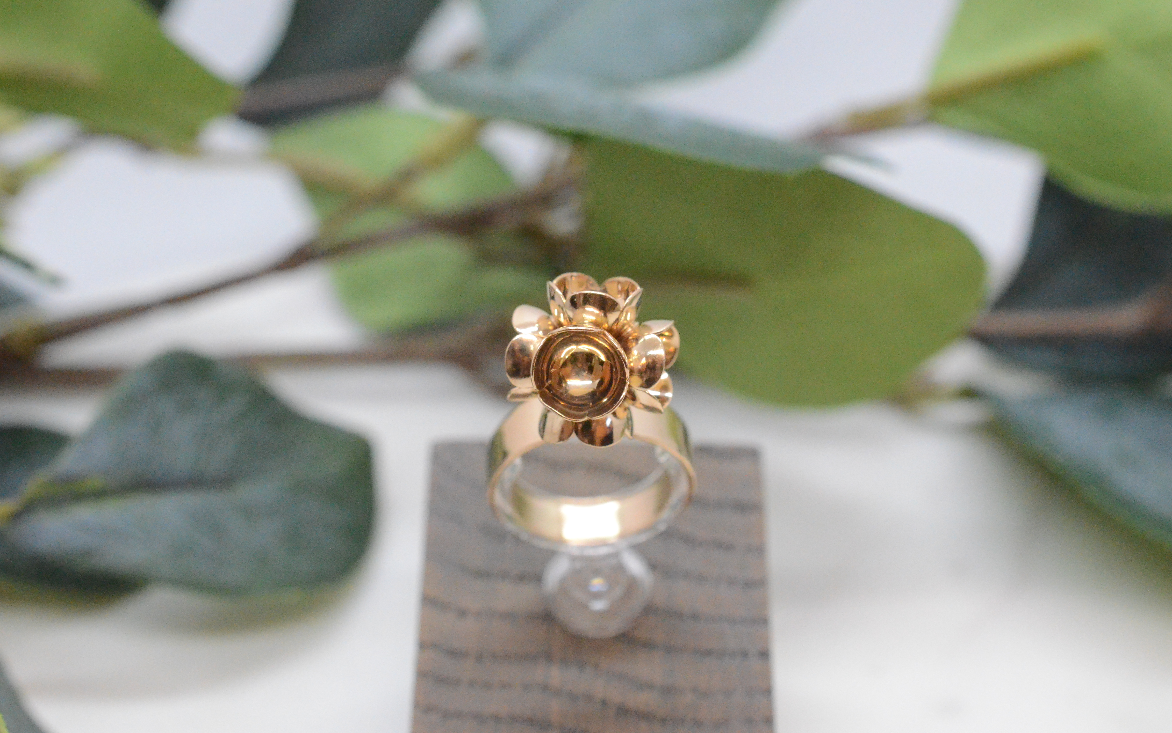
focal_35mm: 62
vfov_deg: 21.0
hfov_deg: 33.0
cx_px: 583
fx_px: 1980
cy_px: 353
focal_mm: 40
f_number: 8
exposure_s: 1/1000
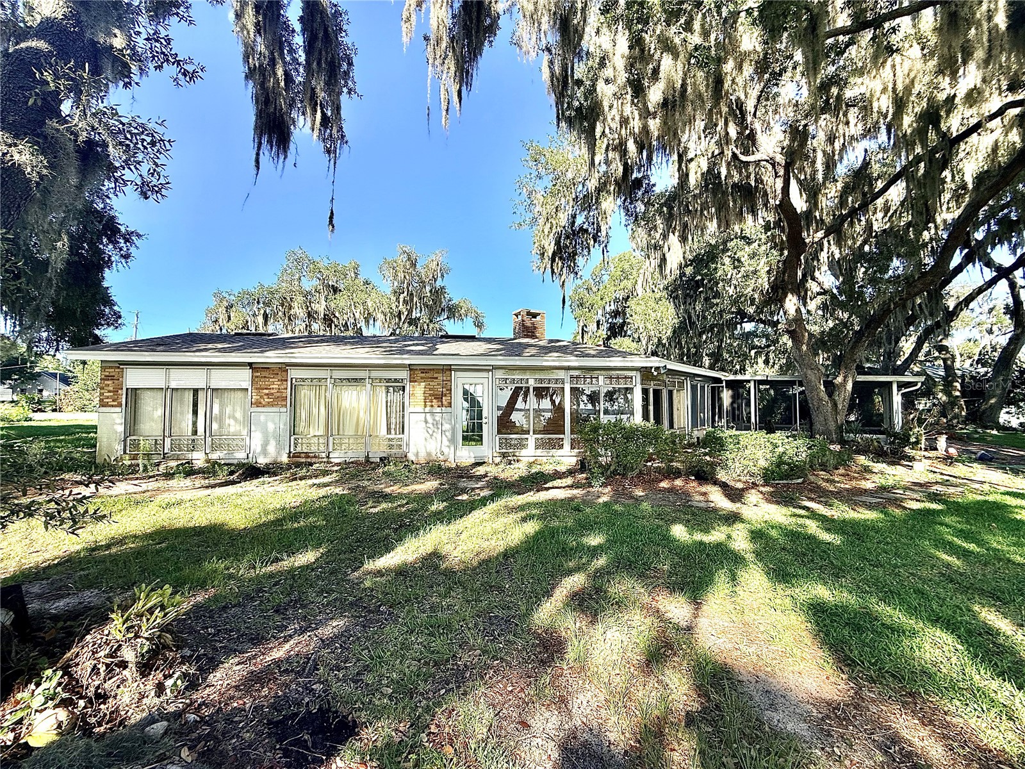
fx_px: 415
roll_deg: -0.5
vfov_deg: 85.7
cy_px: 384
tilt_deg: +2.5
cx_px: 512
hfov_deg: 102.1
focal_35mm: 14
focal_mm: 2.22
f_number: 2.2
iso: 50
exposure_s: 1/888
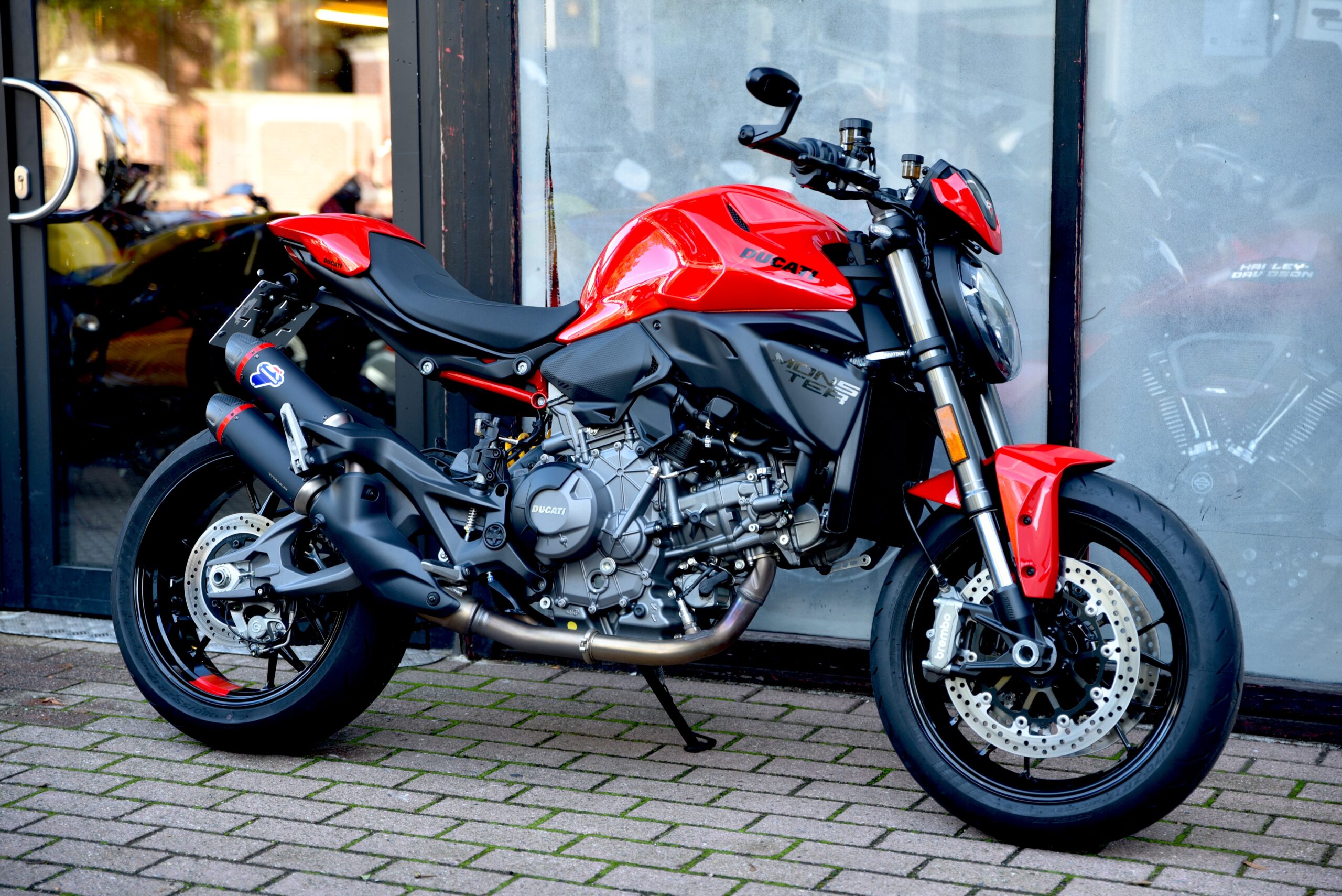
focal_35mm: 66
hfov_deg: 30.5
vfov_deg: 20.6
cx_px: 671
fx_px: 2461
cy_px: 448
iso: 200
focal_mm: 66
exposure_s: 1/60
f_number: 2.8
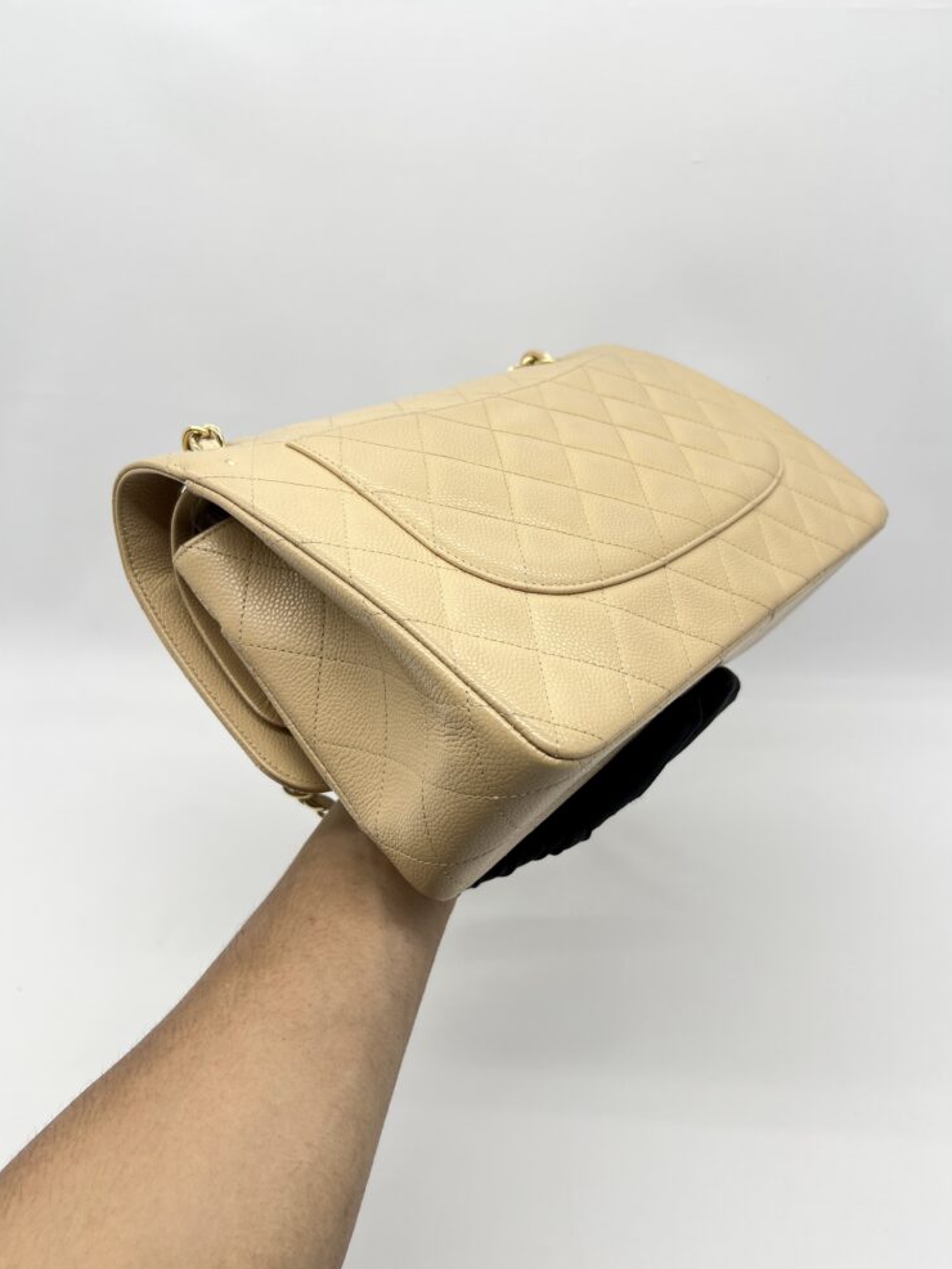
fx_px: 990
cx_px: 486
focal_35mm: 27
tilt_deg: -29.7
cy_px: 649
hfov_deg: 51.4
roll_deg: -0.3
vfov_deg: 65.3
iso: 32
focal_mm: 5.7
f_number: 1.5
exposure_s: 1/134
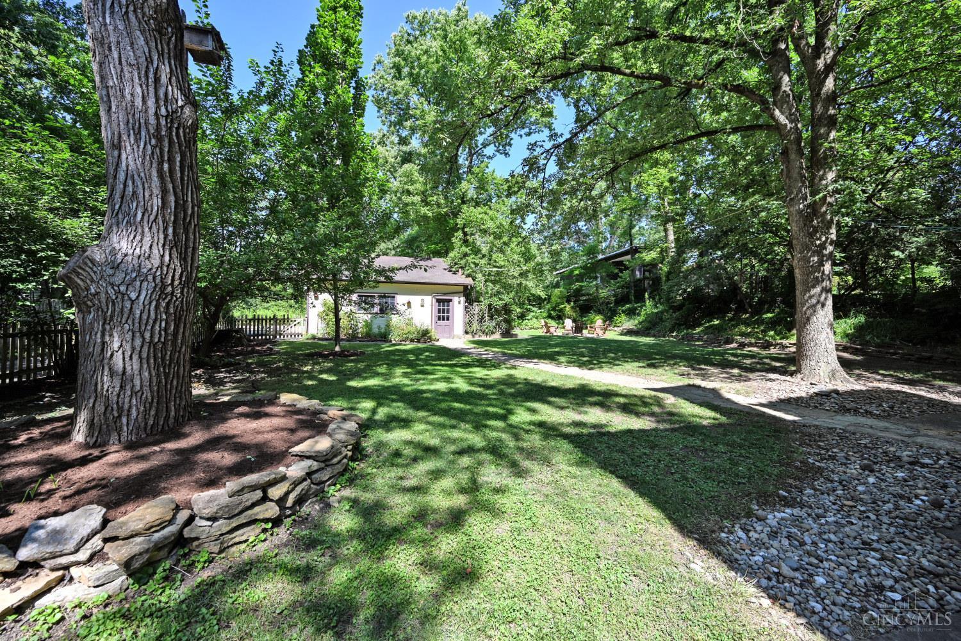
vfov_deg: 81.2
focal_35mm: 14
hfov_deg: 104.3
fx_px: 374
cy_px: 320
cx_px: 480
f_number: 5.6
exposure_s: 1/250
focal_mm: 14
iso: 160
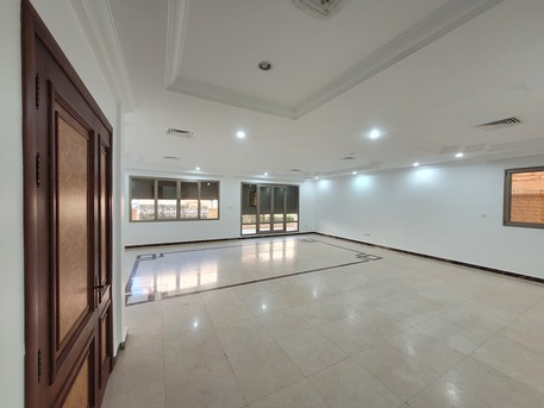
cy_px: 204
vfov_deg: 89.9
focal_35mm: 13
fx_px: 204
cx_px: 272
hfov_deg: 106.2
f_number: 2.2
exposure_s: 1/50
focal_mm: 1.74
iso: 100
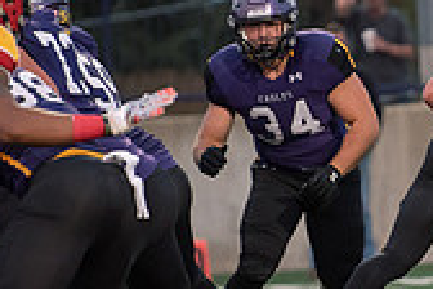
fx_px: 8311
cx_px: 492
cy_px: 148
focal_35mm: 691
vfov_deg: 2.0
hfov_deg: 3.0
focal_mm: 200
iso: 2500
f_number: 2.8
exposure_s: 1/1000
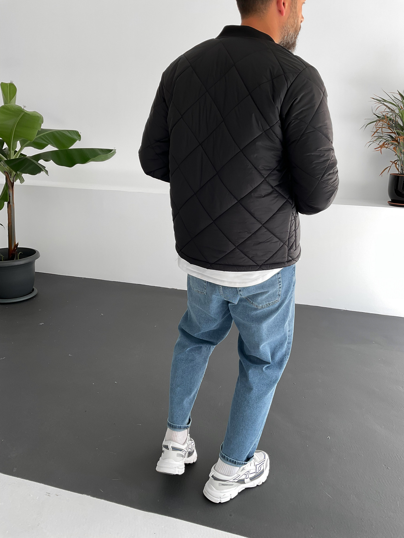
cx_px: 202
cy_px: 269
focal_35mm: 29
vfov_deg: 61.7
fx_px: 451
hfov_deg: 48.2
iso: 20
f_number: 1.8
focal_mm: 3
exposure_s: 1/120
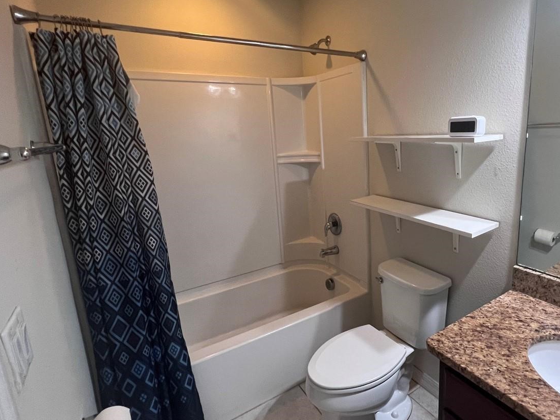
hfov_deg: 83.4
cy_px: 197
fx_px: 307
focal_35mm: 19
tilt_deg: -12.5
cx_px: 342
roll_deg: +2.9
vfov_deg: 68.6
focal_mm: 1.57
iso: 250
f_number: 1.8
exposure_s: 1/60
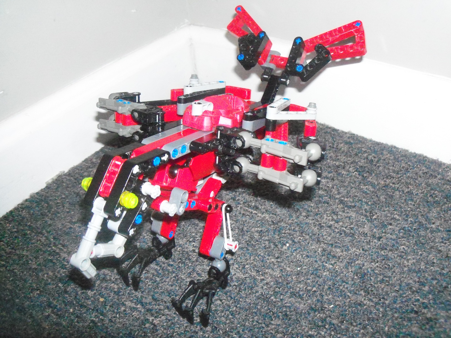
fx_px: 456
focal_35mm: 35
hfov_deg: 52.6
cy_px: 169
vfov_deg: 40.7
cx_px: 226
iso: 800
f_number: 3
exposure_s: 1/500
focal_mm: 6.3
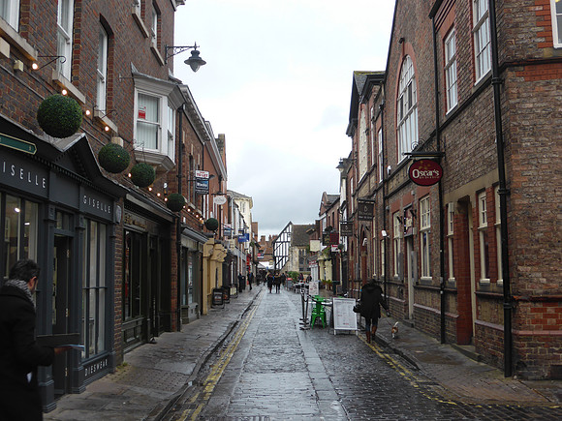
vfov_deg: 36.0
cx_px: 281
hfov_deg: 46.8
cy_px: 210
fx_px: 649
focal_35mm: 40
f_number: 3.9
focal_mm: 6.9
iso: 100
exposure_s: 1/80
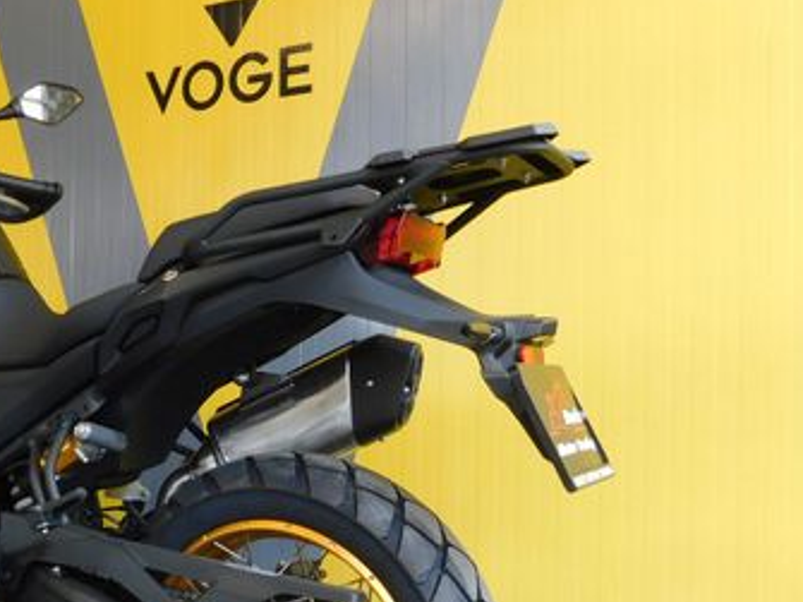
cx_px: 276
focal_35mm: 44
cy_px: 410
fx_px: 1020
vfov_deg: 32.5
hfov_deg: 42.5
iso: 125
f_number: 3
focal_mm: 4
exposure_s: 1/40
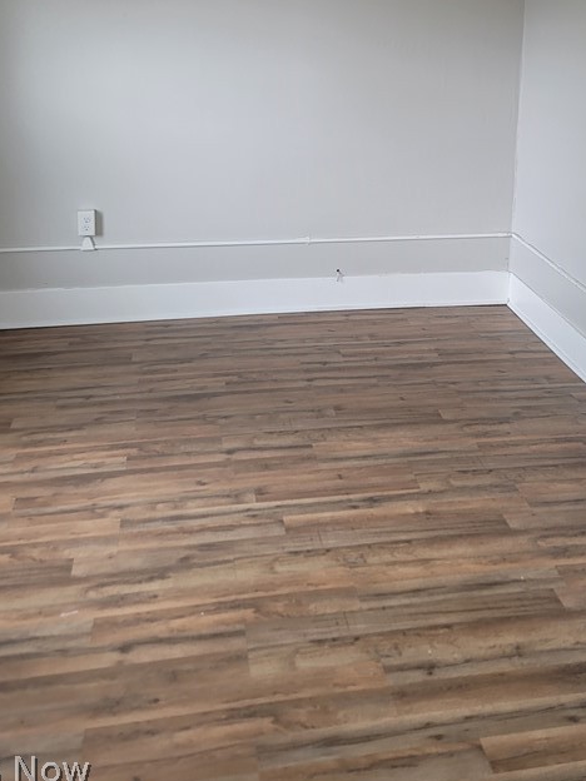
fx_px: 925
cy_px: 158
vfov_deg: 43.6
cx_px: 398
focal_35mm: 41
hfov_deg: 34.8
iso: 100
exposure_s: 1/120
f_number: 1.8
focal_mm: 7
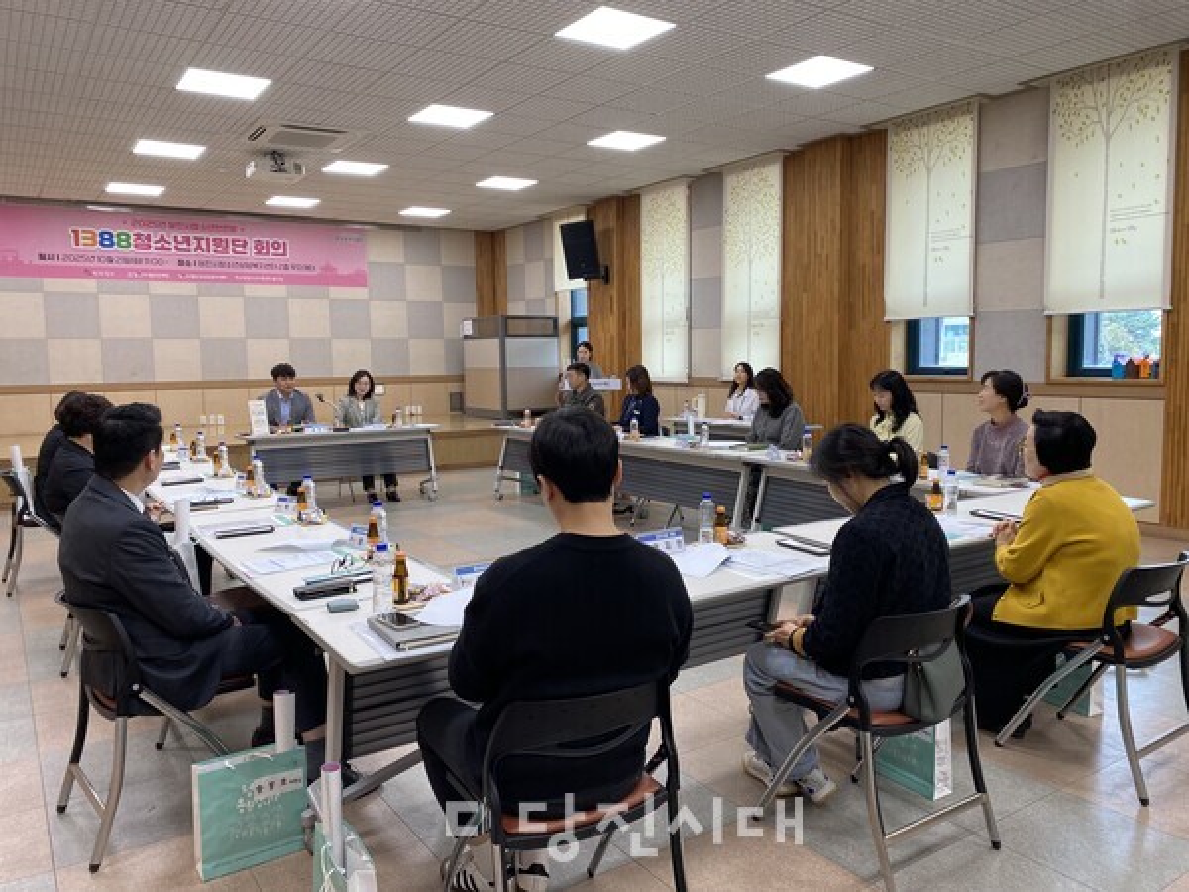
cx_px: 594
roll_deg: -0.4
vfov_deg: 53.1
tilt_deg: -5.8
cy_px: 446
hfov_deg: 67.3
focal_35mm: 26
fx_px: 893
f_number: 1.8
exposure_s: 1/120
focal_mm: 4.25
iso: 125
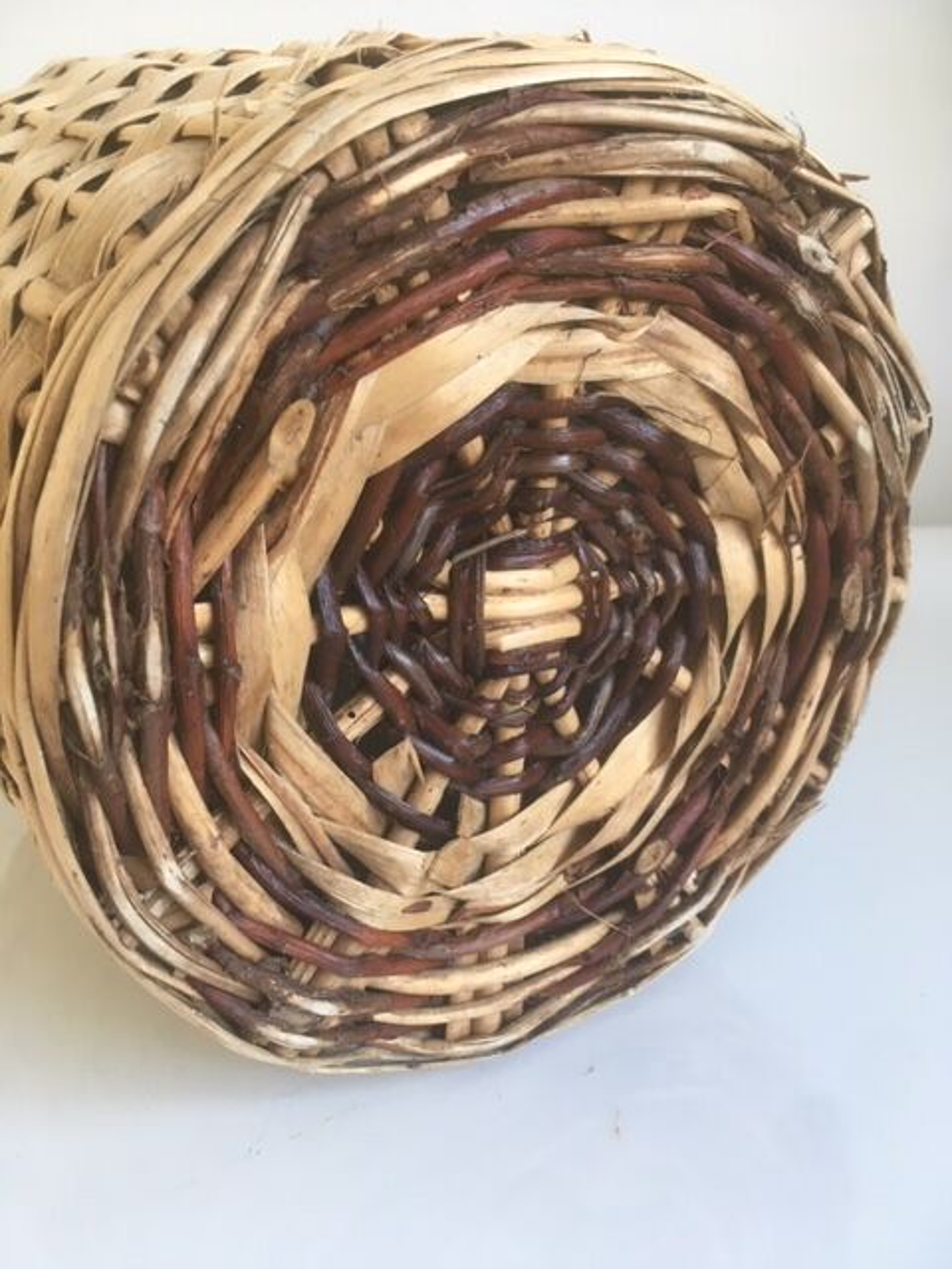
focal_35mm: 29
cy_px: 634
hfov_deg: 48.2
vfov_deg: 61.7
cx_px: 476
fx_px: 1063
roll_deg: +3.0
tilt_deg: -23.3
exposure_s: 1/33
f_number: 2.2
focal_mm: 4.15
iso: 64
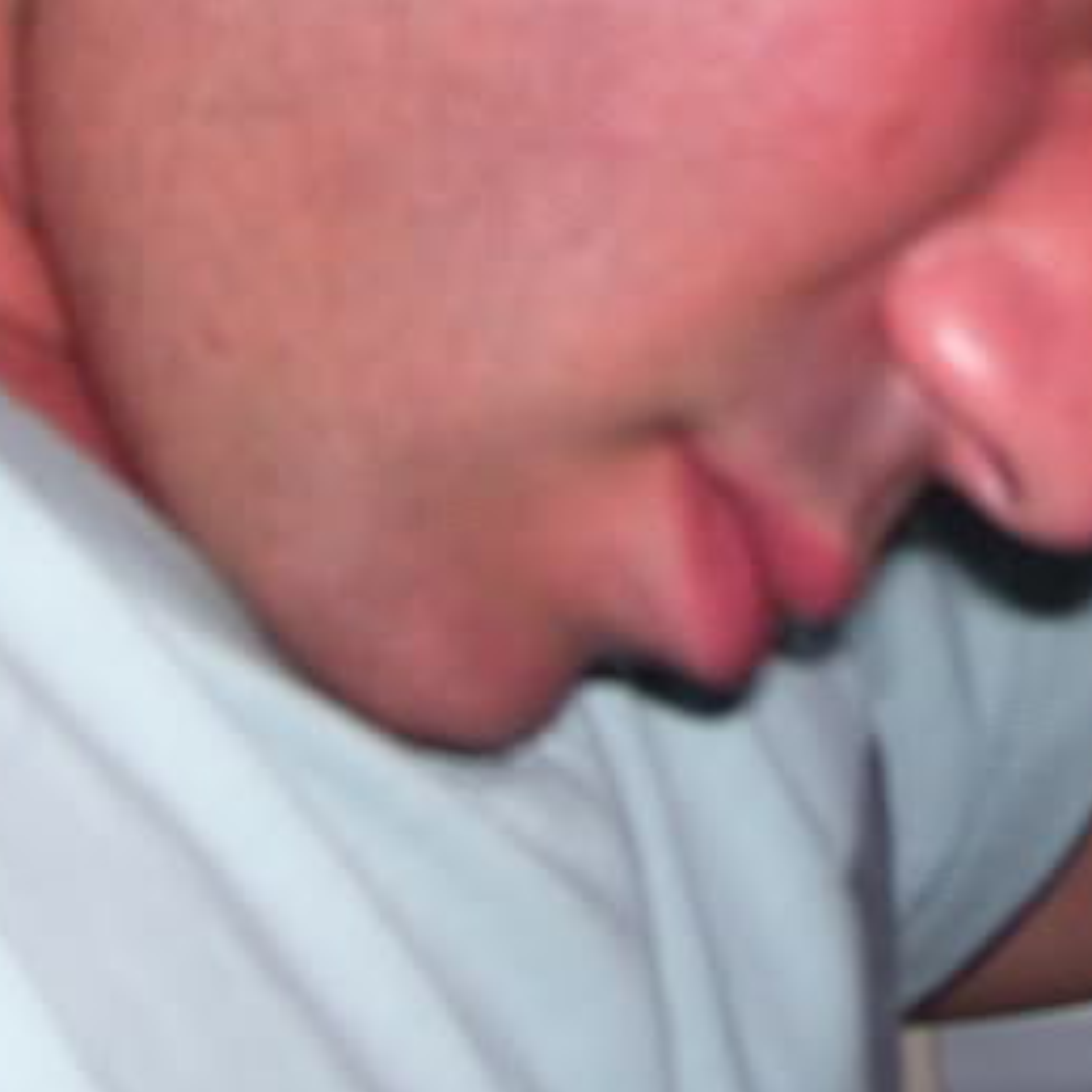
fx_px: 3605
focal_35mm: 101
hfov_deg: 16.9
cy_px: 8
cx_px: 1020
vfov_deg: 16.9
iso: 125
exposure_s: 1/60
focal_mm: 6
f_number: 2.7
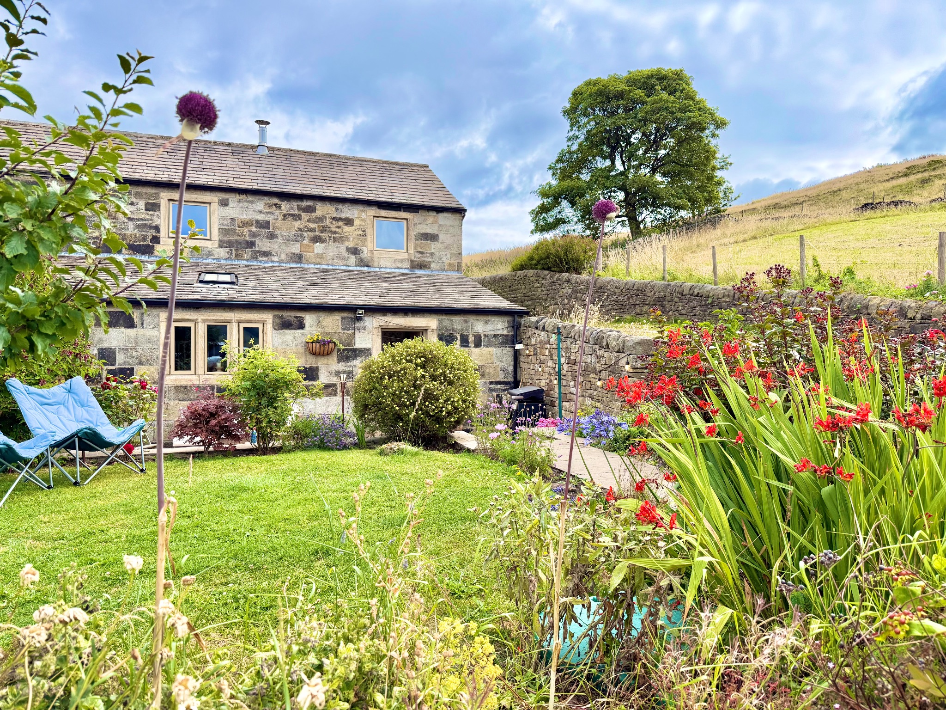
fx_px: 656
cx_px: 473
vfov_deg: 56.8
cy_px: 355
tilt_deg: -1.4
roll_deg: +0.0
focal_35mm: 24
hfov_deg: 71.6
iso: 100
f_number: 1.78
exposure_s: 1/3584
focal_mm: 6.76
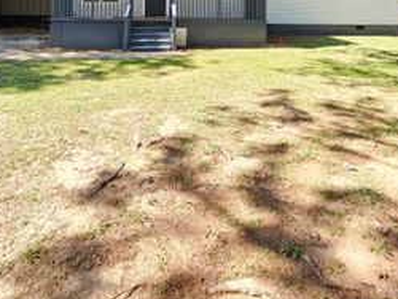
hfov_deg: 67.1
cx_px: 183
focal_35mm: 26
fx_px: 299
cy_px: 4
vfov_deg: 45.4
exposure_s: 1/134
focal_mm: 1.74
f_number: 2.2
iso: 40
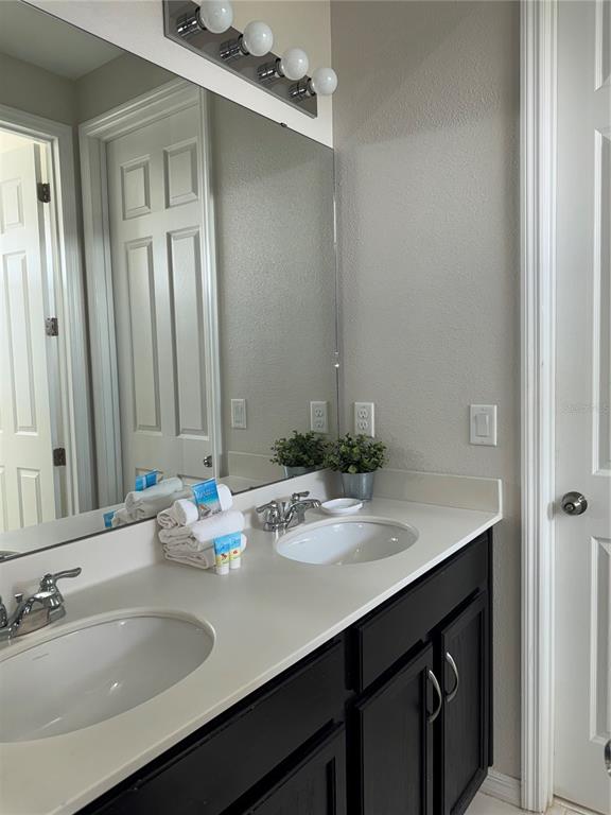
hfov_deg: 56.8
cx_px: 306
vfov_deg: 71.6
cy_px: 408
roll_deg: +1.7
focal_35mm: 24
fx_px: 565
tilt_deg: -4.7
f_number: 1.78
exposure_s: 1/41
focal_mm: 6.76
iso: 100
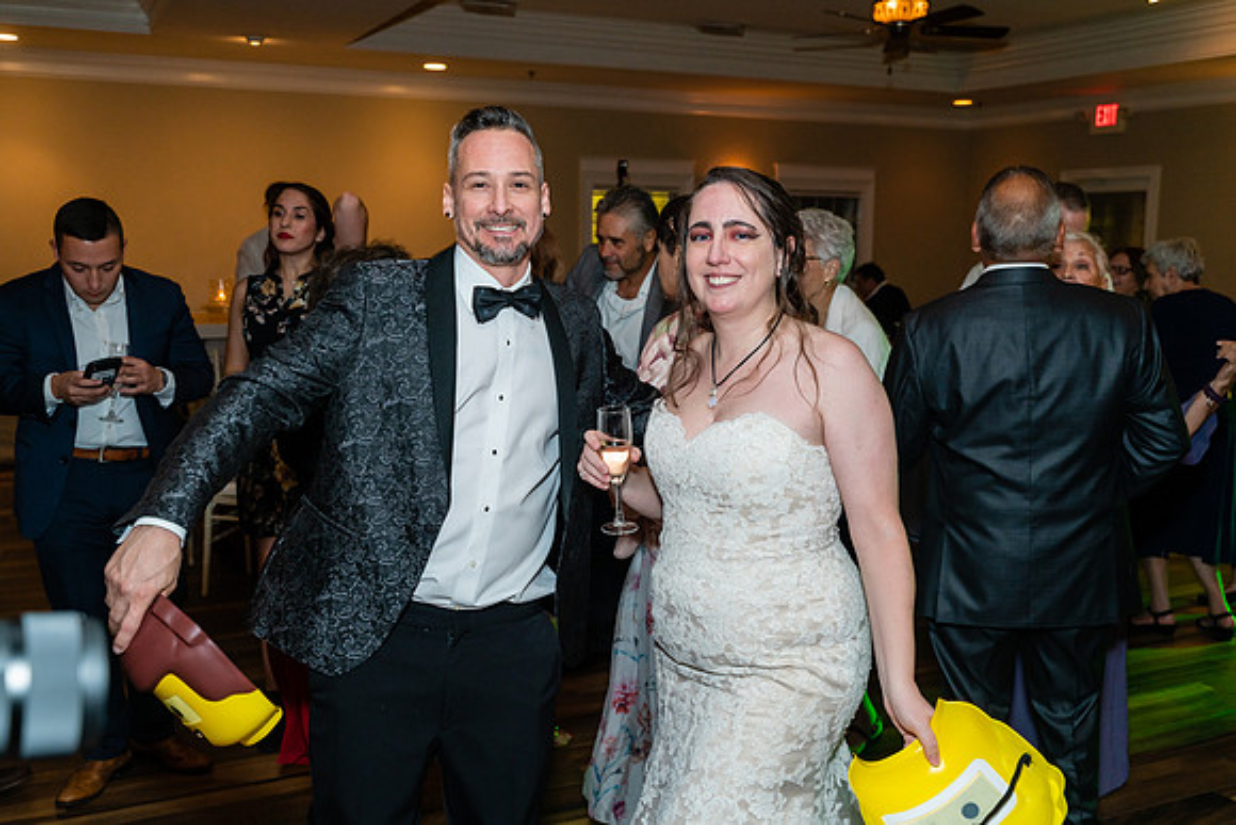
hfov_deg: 54.4
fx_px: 1202
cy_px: 412
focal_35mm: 35
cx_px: 618
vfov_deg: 37.9
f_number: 4.5
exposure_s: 1/60
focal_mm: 35
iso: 800
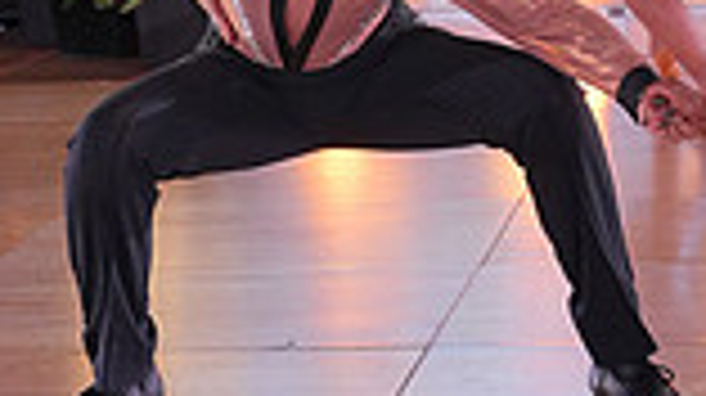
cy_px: -202
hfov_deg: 10.0
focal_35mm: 213
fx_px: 3984
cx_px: 722
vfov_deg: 5.6
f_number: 4
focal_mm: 55
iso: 2000
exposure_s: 1/400
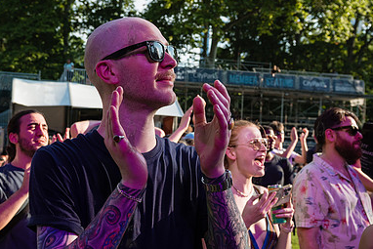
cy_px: 138
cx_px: 146
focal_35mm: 49
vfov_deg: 27.5
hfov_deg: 40.1
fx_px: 508
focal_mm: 28
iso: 400
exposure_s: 1/800
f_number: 4.5
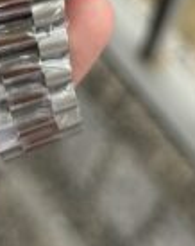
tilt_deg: -66.6
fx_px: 992
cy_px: -84
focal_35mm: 137
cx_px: -13
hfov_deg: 11.1
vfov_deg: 13.5
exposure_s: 1/535
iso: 64
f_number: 1.78
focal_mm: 6.76
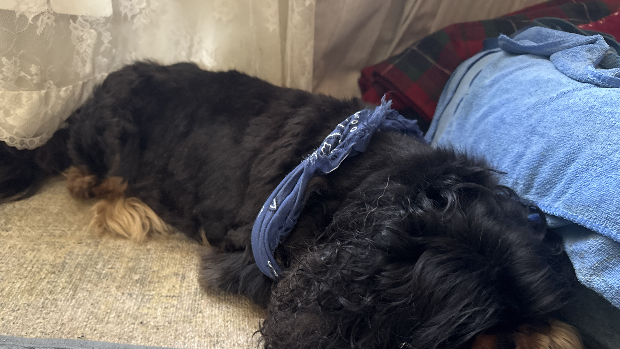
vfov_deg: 42.3
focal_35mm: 27
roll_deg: -5.1
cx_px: 310
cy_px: 230
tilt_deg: -27.6
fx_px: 444
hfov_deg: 69.9
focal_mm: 6.76
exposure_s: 1/33
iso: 1000
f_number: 1.78
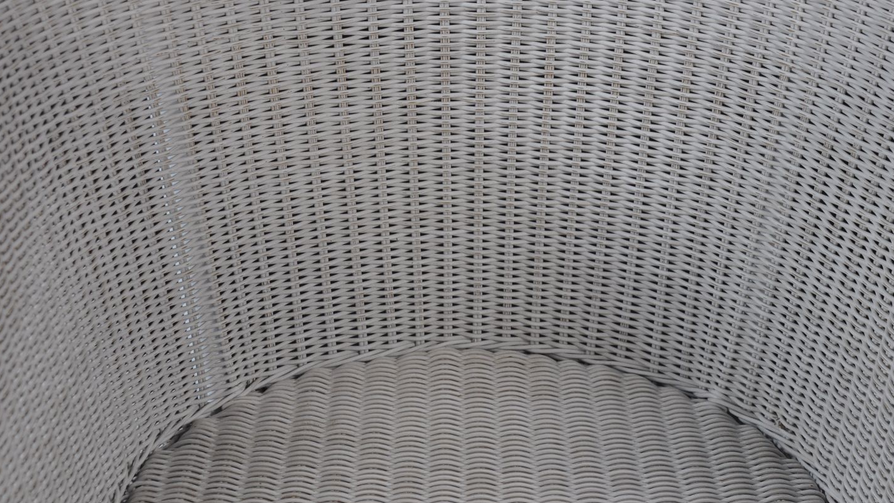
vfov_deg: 13.5
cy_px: 134
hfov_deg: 23.9
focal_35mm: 89
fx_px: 2110
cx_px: 480
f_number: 5.6
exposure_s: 1/125
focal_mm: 38
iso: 320
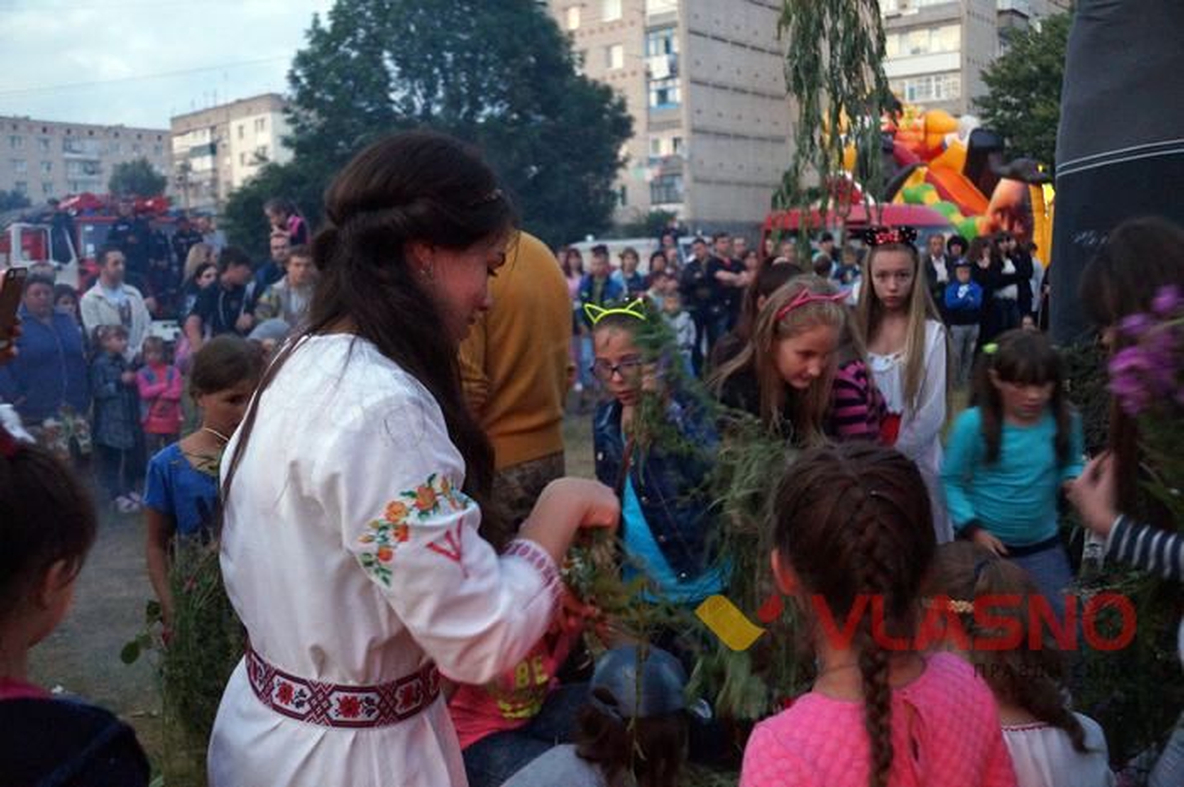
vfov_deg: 43.5
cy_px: 394
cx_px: 592
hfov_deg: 62.0
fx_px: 986
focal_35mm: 30
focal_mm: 20
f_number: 4
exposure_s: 1/40
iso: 3200
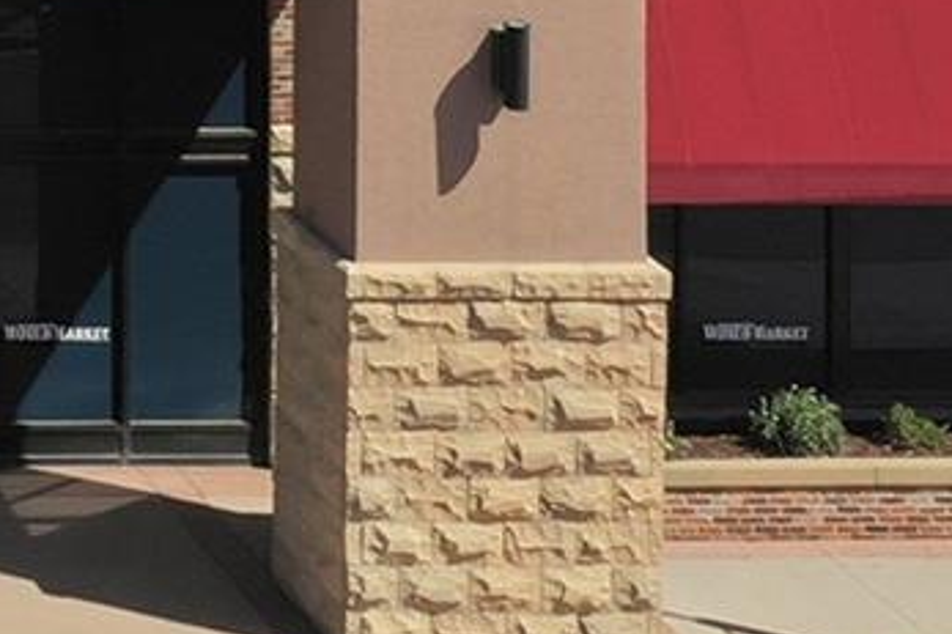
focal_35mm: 129
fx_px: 3410
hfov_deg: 15.3
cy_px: -242
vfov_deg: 10.3
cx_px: -181
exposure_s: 1/640
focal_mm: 10.3
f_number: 6.3
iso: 100
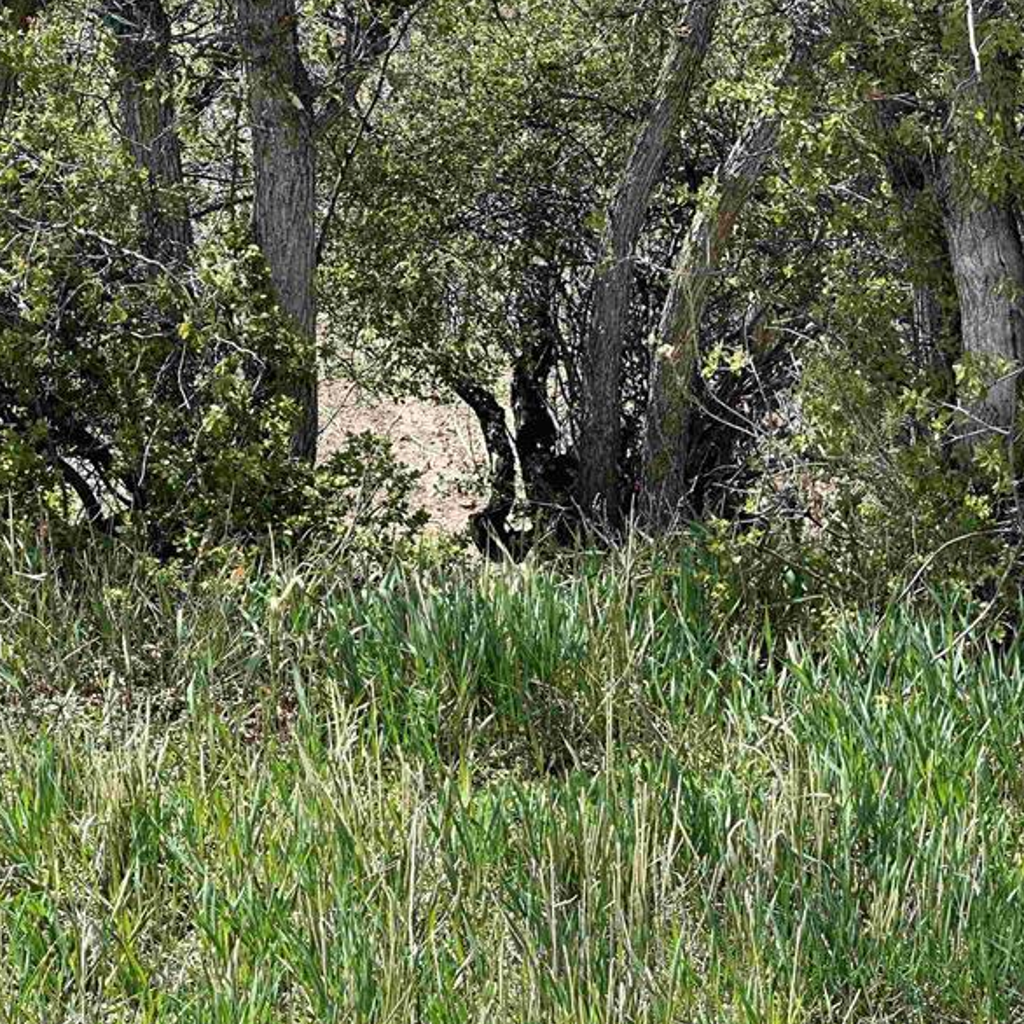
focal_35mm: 119
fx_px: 3983
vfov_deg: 14.6
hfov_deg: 14.6
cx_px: 634
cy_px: 575
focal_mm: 9
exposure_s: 1/184
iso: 32
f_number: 2.8
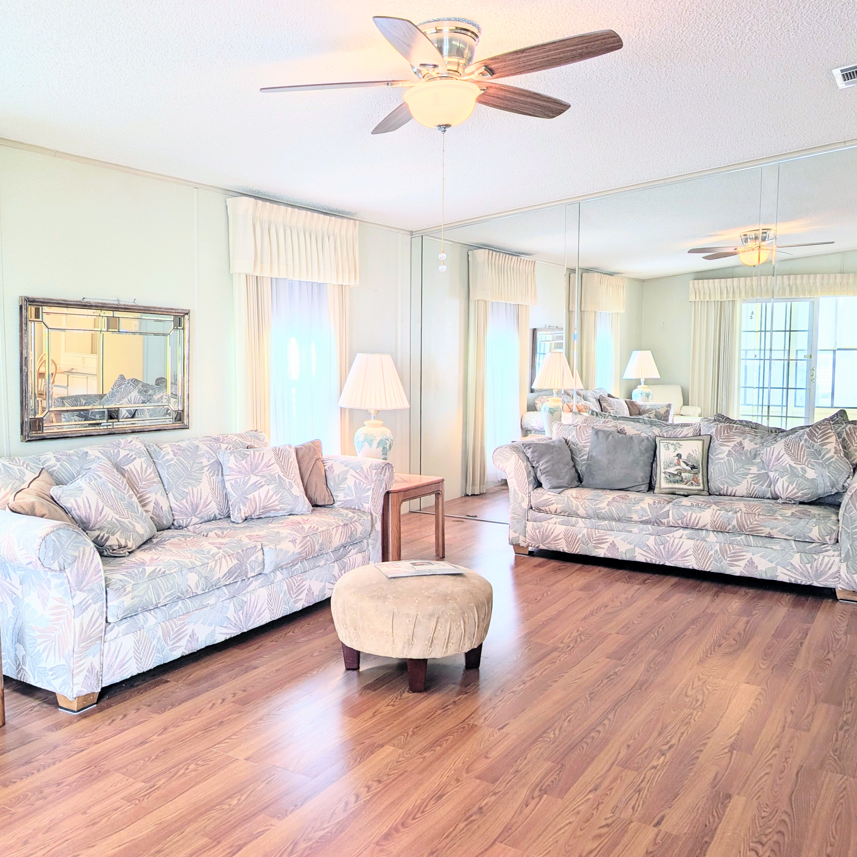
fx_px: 812
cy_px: 429
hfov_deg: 55.5
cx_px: 382
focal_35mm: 29
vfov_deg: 55.6
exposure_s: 1/60
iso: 25
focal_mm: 6.9
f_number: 1.68
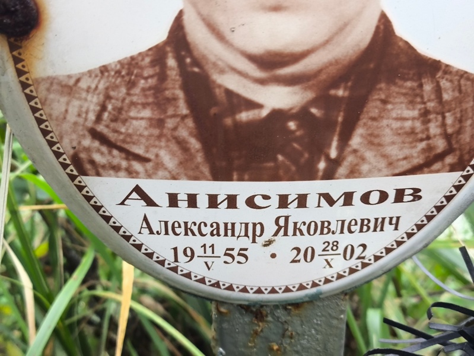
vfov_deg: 29.1
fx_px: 685
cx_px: 237
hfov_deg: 38.2
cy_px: 178
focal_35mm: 50
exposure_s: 1/60
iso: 100
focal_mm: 4.71
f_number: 1.7
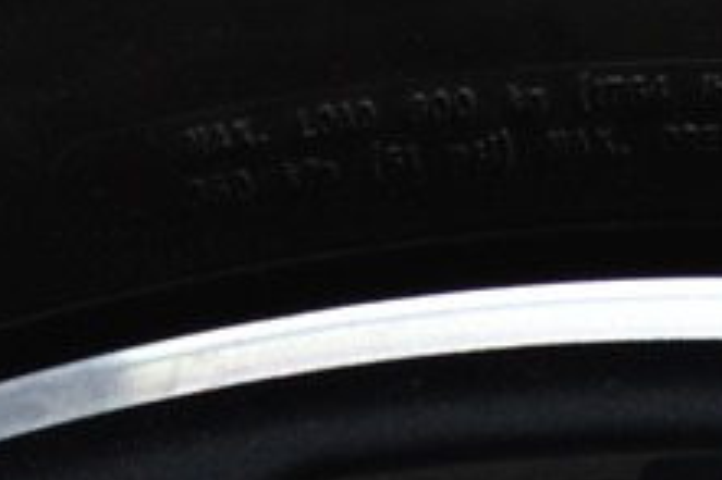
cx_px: 768
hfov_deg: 7.0
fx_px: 5852
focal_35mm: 292
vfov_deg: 4.7
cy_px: -351
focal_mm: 42
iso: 400
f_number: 5.3
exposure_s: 1/80
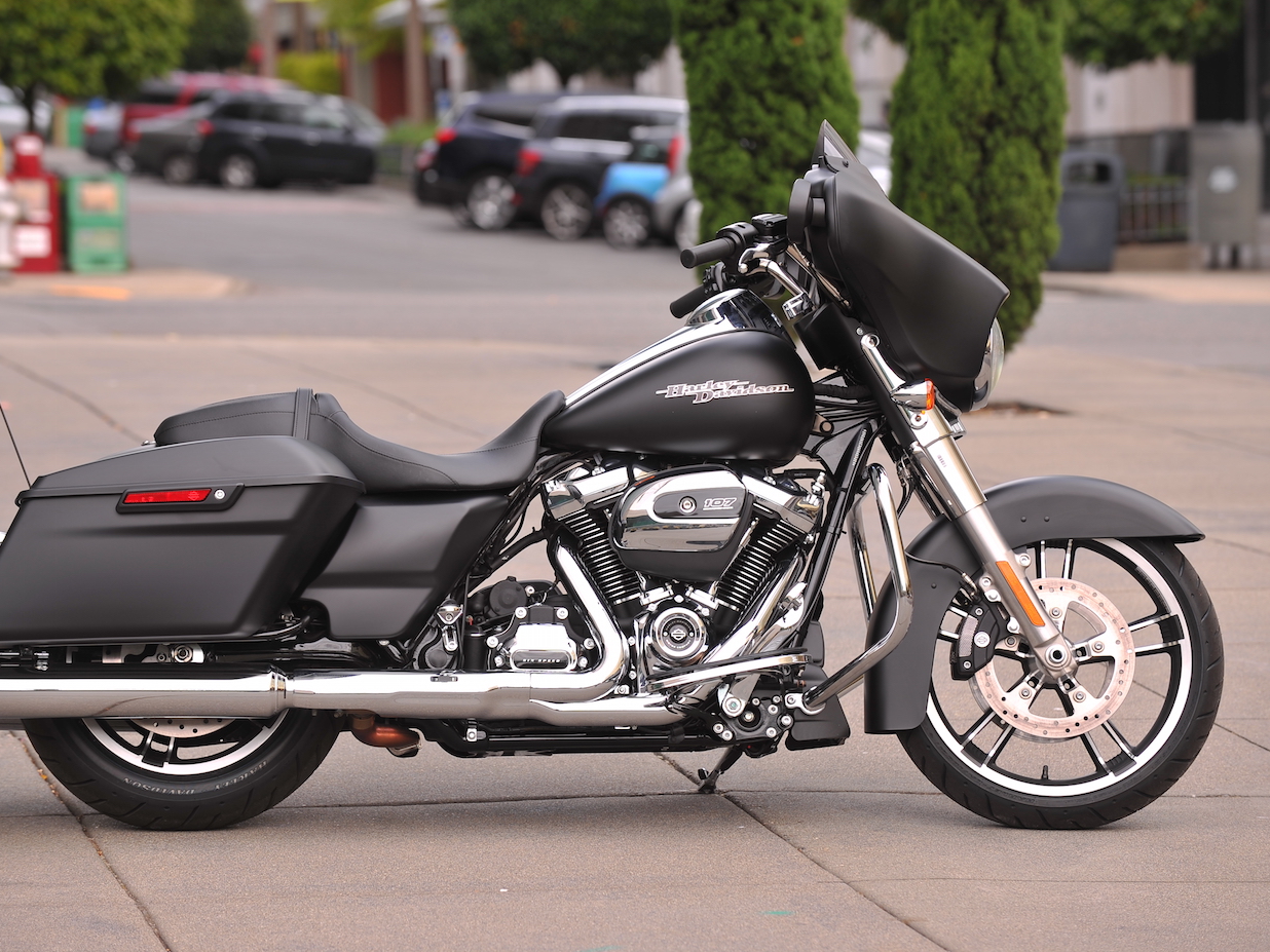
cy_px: 475
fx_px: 6787
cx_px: 590
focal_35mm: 185
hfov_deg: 10.7
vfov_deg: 8.0
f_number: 4.5
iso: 100
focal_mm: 170
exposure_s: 1/160
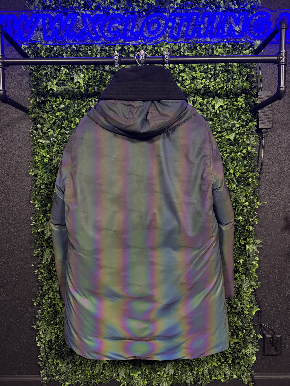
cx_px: 145
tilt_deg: -4.1
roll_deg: +0.2
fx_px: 268
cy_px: 193
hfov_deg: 56.8
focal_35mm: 24
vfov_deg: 71.6
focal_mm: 6.76
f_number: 1.78
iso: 800
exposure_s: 1/42
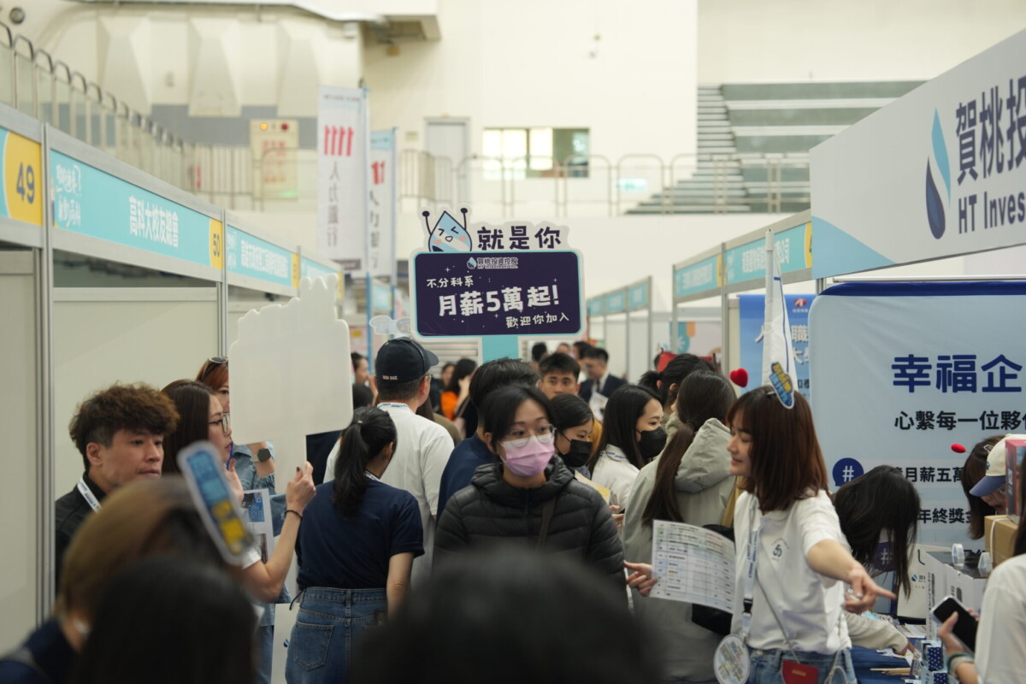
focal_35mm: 70
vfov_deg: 19.5
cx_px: 513
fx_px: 1995
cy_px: 342
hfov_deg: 28.8
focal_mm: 70
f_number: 2.8
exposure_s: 1/200
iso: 800
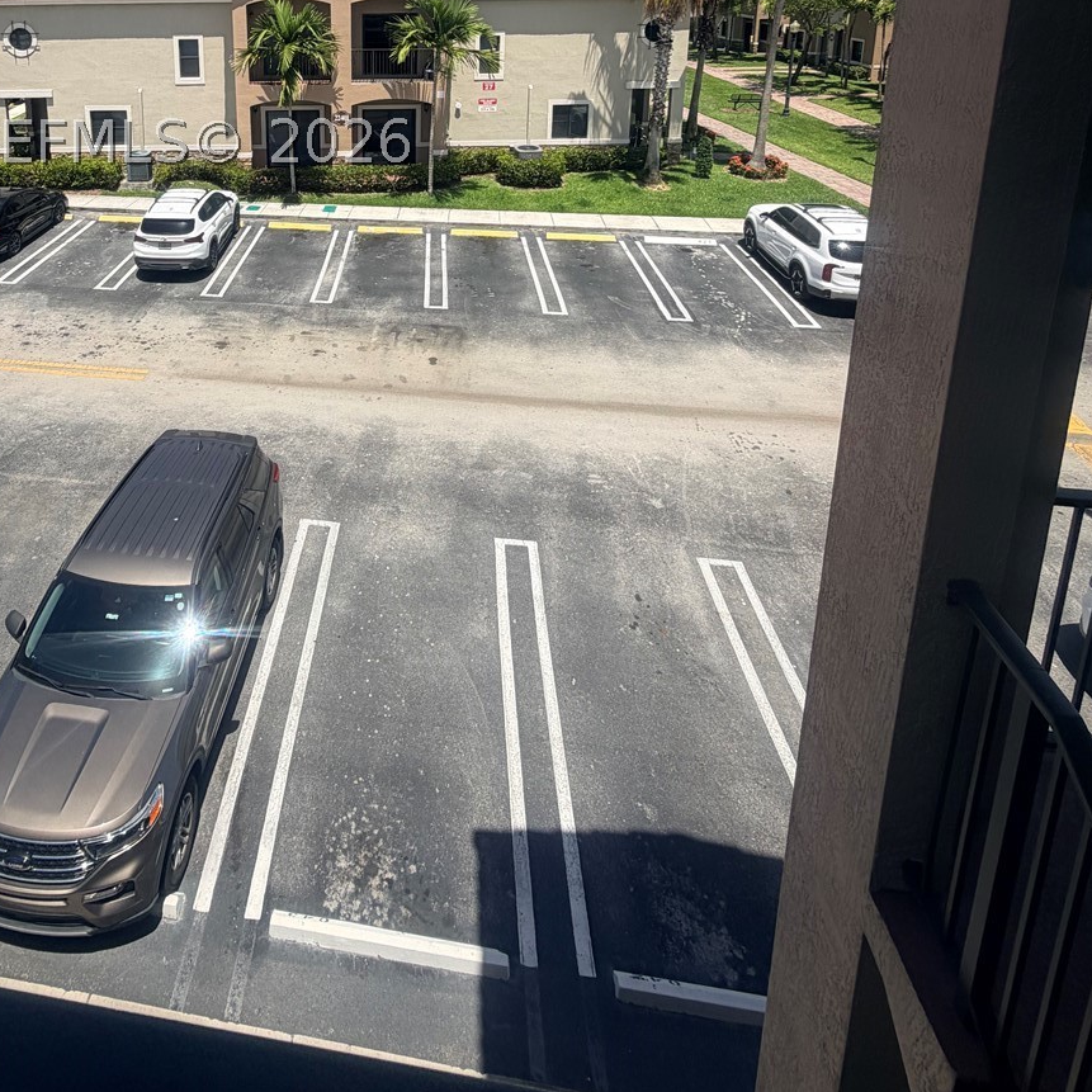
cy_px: 142
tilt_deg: -12.0
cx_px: 337
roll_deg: +0.5
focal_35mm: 23
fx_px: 821
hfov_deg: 64.9
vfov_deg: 59.0
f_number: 2.2
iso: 20
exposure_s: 1/853
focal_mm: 2.22
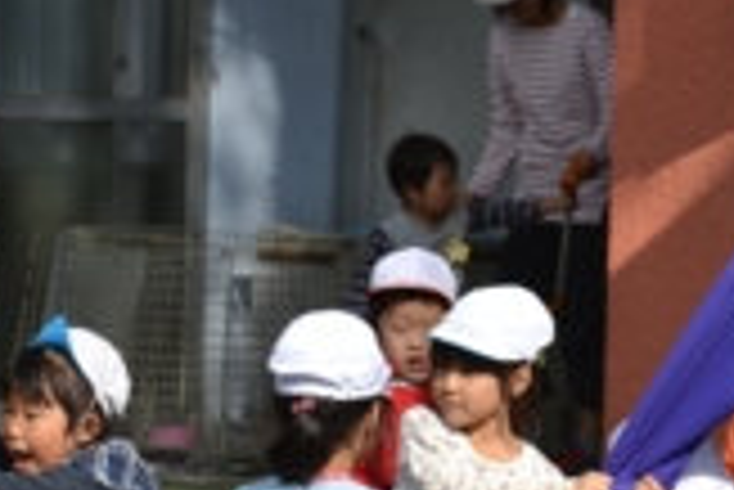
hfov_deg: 6.8
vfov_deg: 4.6
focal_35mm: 301
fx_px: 6142
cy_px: 258
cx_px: 617
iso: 100
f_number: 8
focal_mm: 82
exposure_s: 1/250
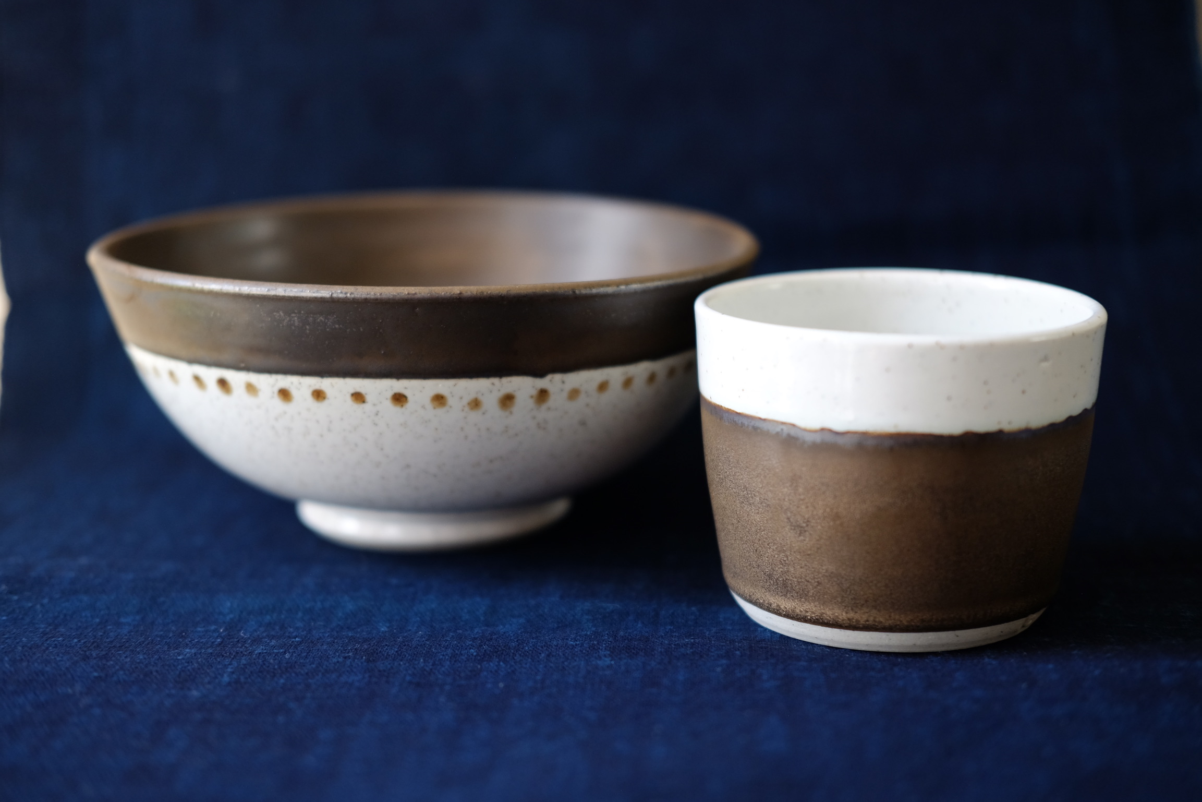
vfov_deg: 25.5
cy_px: 401
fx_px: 1770
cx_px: 601
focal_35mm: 53
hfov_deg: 37.5
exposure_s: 1/220
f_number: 2
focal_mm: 35
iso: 400
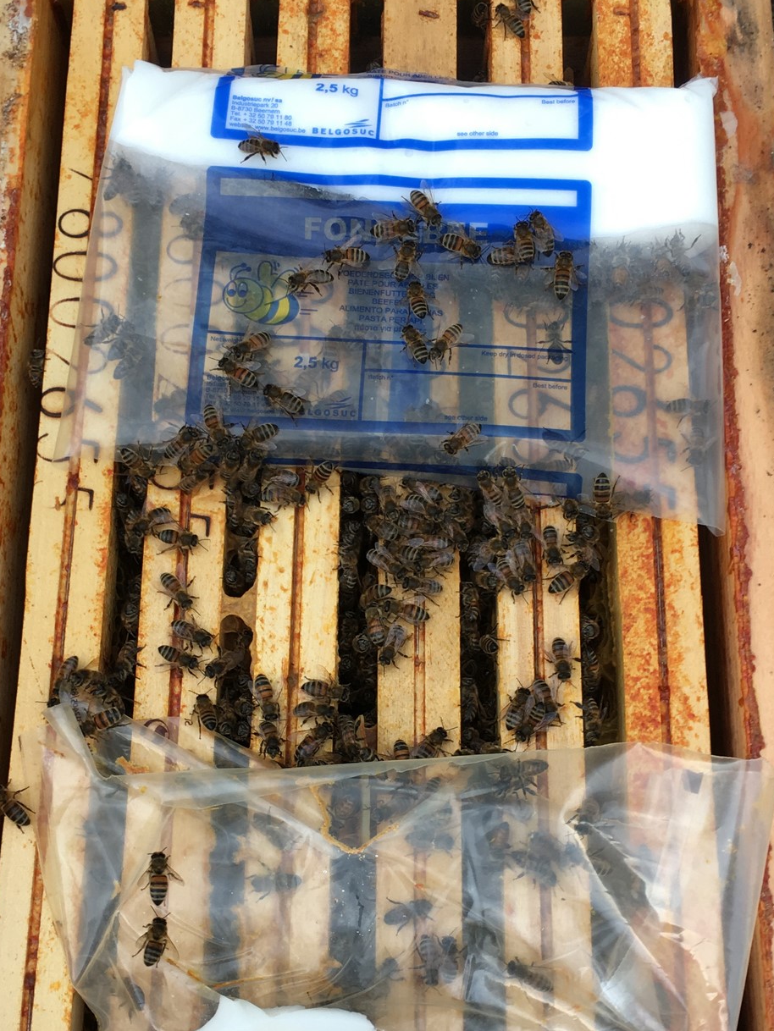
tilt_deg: -72.4
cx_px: 362
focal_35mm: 48
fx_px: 1431
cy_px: 599
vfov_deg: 39.5
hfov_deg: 30.3
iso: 25
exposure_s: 1/100
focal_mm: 4.15
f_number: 2.2
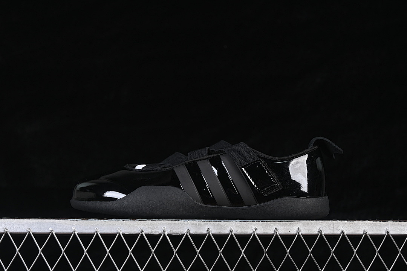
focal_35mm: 75
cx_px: 204
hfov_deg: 27.0
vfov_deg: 18.2
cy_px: 136
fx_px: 848
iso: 160
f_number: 6.3
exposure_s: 1/60
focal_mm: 50
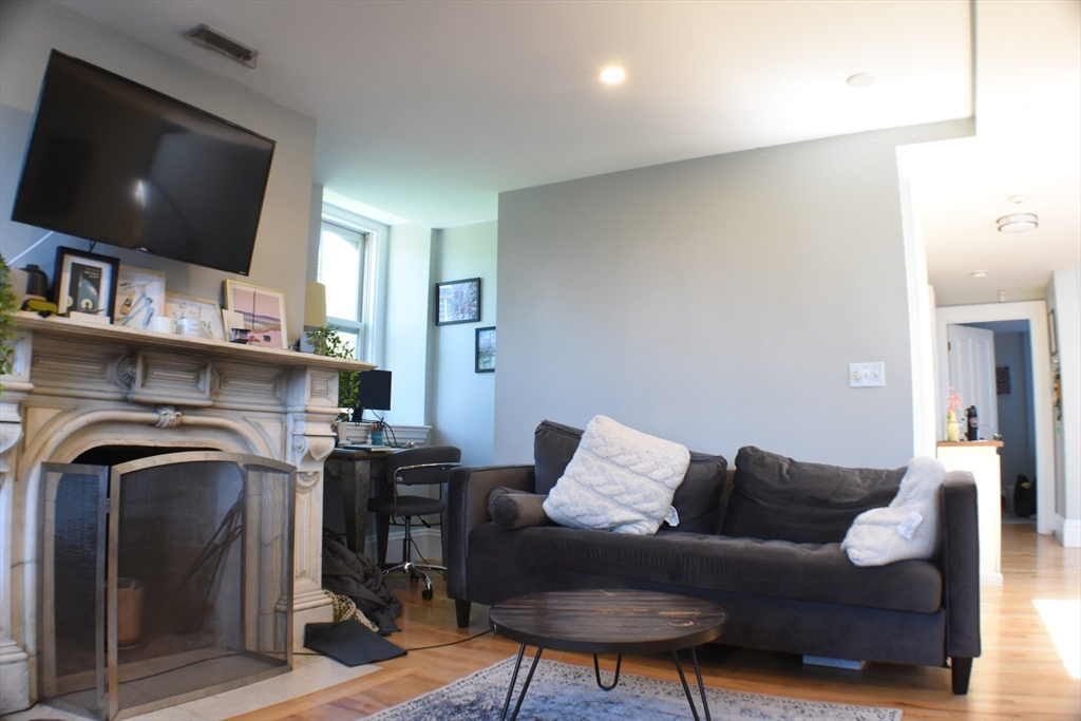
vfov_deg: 41.7
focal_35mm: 32
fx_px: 946
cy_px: 360
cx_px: 540
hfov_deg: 59.5
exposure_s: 1/20
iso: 800
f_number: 11
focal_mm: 21
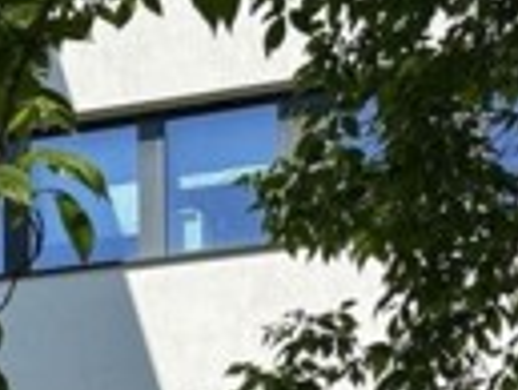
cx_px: 122
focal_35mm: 117
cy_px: 716
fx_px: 1752
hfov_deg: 16.7
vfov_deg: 11.7
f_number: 1.78
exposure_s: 1/4184
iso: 80
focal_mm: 6.86
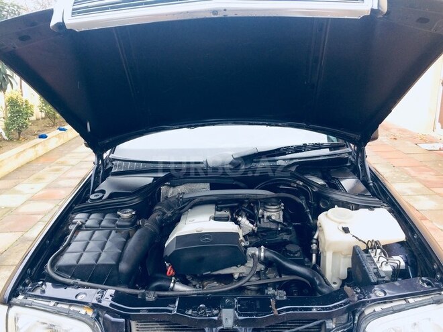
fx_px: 371
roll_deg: +2.4
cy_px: 166
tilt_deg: -15.1
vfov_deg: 48.2
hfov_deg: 61.7
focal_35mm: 29
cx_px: 222
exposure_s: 1/100
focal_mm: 4.15
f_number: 2.2
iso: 50
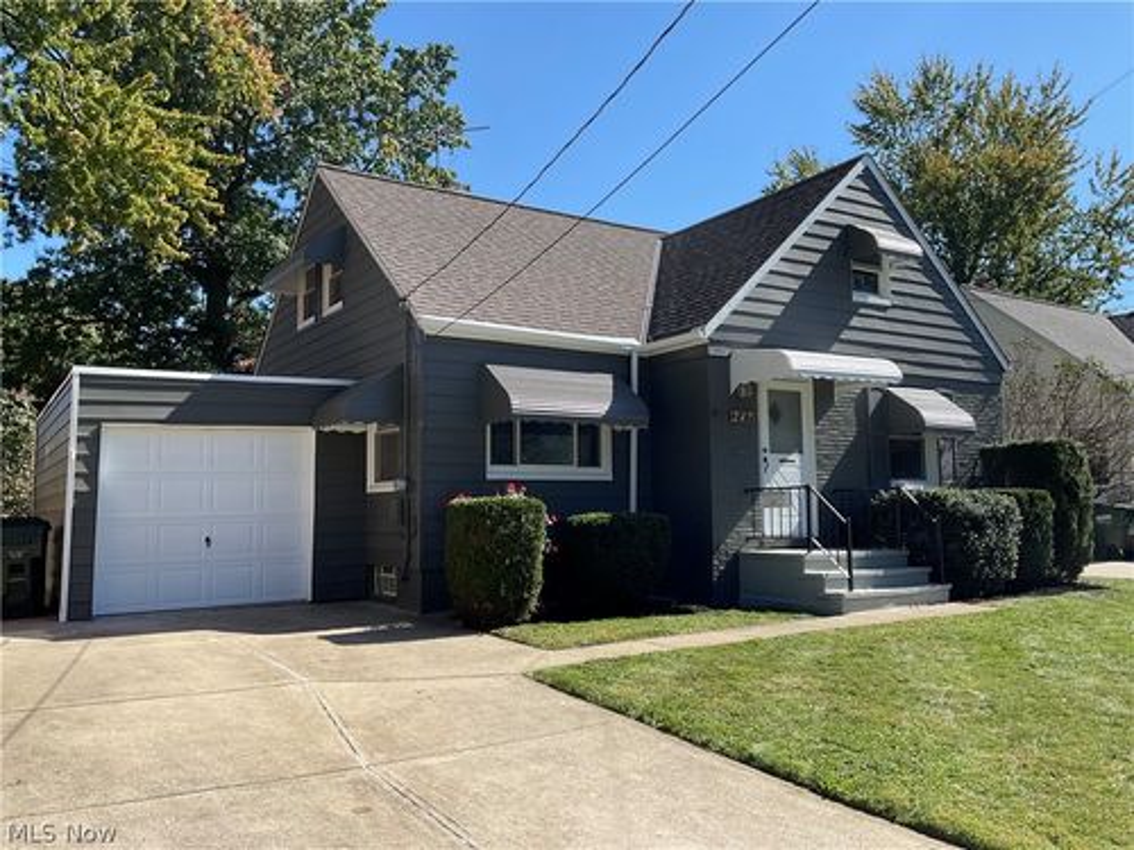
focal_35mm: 29
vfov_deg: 48.2
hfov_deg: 61.7
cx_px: 567
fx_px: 950
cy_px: 425
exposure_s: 1/1195
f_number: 1.8
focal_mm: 3
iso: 16
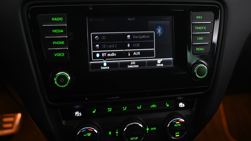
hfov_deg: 50.5
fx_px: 266
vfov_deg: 29.7
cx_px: 125
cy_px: 71
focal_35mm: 40
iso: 2000
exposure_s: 1/15
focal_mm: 38
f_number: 4
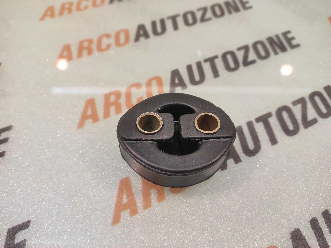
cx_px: 166
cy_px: 124
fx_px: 162
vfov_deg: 74.7
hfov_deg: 91.1
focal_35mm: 17
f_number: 1.79
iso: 187
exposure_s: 1/33
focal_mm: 4.74
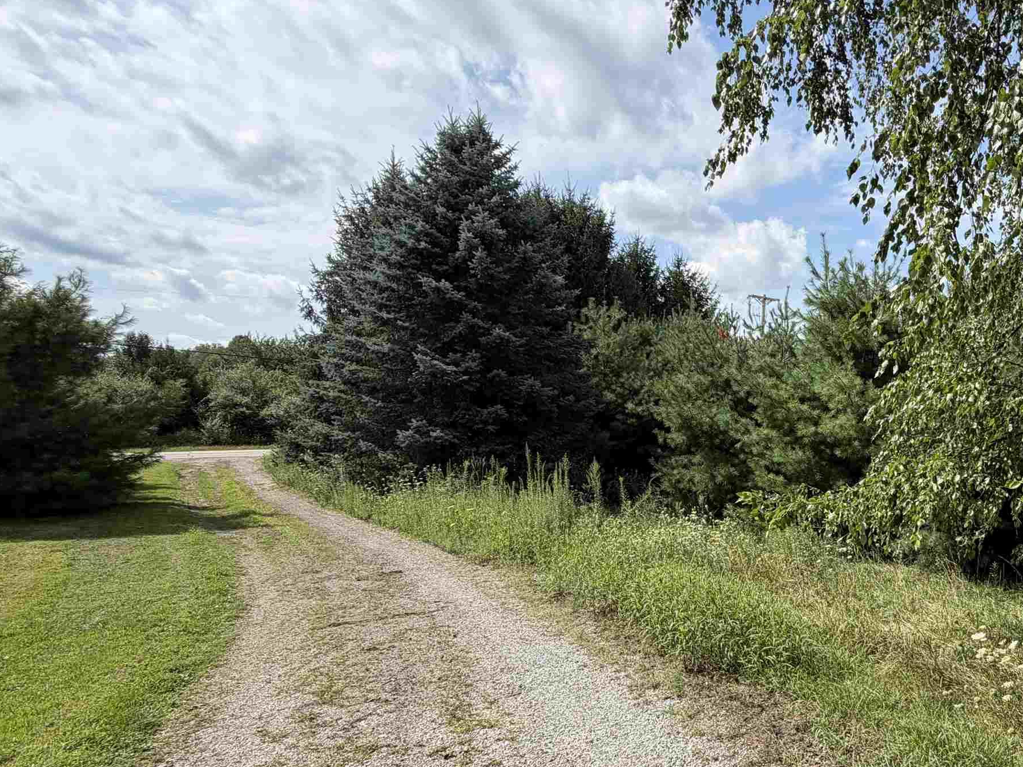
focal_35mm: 24
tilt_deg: -5.5
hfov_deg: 64.8
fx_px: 709
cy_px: 463
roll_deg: -0.1
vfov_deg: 56.4
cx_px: 829
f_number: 2.2
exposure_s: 1/770
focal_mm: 2.22
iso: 25
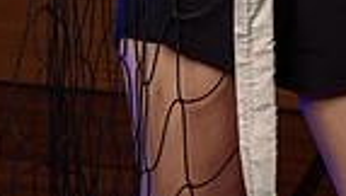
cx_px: 312
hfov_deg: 12.5
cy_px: -346
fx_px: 1571
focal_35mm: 171
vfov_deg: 6.6
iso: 250
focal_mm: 52
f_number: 8
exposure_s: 1/200
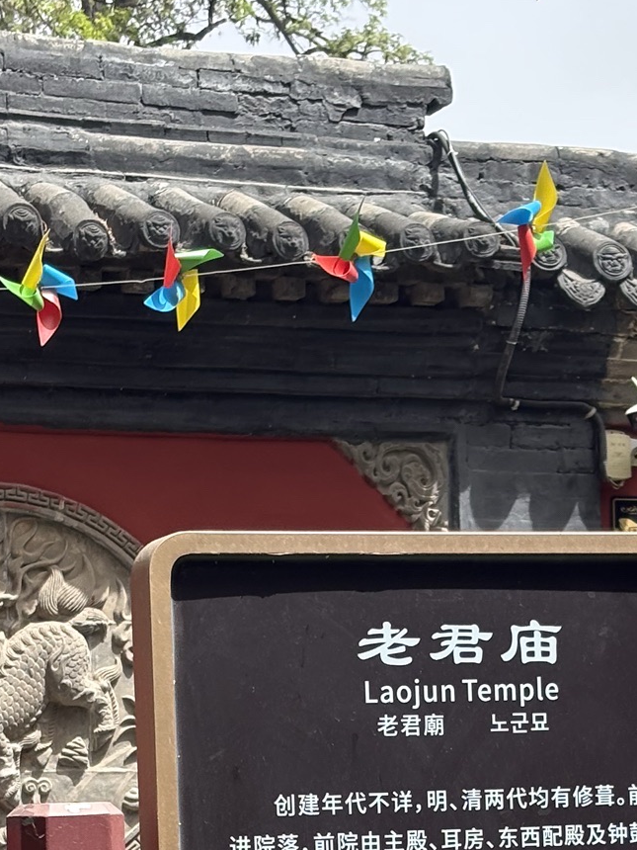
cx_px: 388
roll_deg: +1.2
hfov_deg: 12.2
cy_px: 882
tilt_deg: +0.7
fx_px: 2969
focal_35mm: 121
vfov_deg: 15.9
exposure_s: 1/840
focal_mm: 5.96
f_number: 1.6
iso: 32
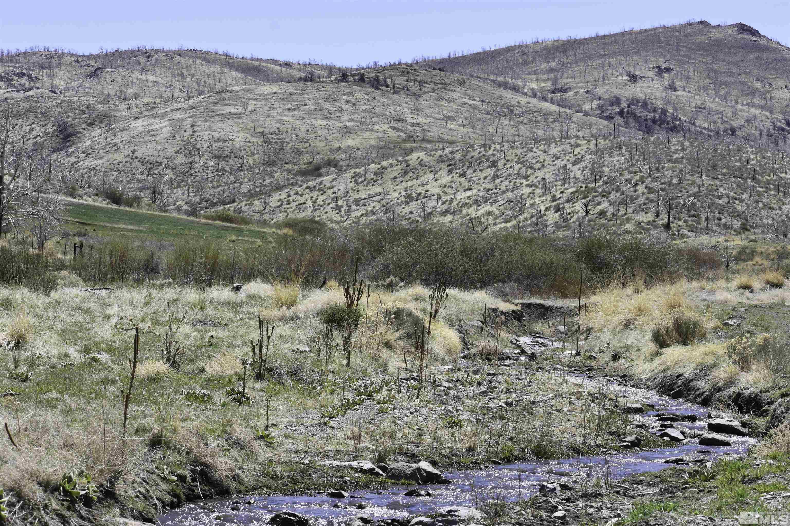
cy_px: 263
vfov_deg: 13.0
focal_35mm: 105
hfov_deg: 19.5
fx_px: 2304
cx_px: 395
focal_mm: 70
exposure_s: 1/500
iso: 200
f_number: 8
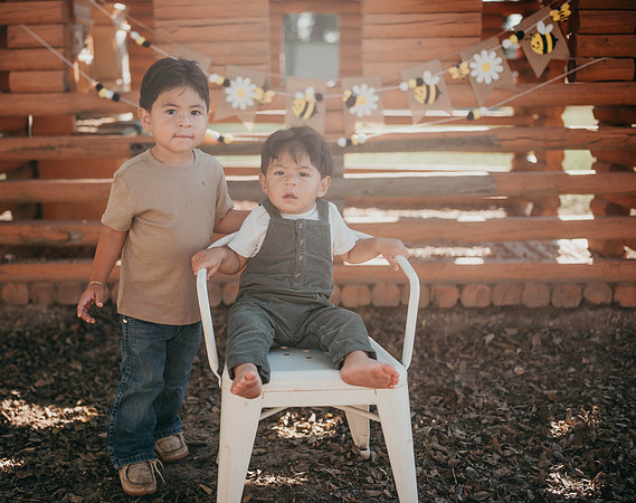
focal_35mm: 41
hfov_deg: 45.0
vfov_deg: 36.5
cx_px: 257
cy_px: 249
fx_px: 763
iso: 64
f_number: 1.6
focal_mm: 35
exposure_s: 1/1600
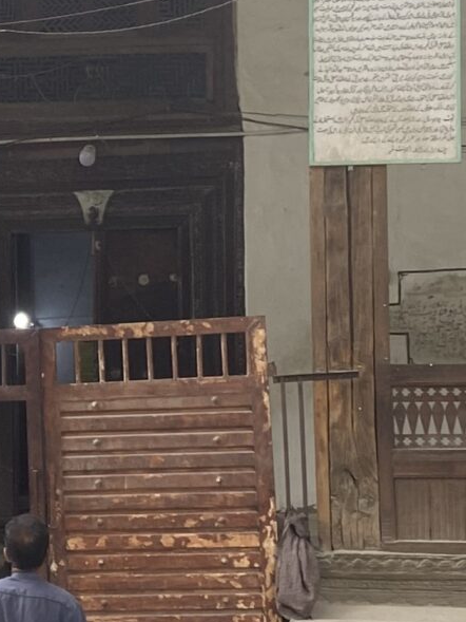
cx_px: -15
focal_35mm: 113
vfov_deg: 17.4
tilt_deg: +4.4
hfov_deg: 12.9
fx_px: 2028
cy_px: 324
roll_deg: +0.8
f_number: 1.8
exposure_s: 1/122
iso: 40
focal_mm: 4.25
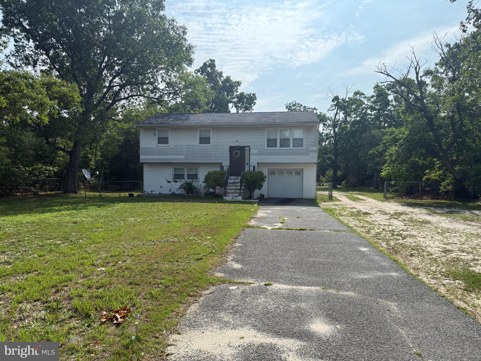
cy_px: 180
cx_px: 240
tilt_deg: +0.1
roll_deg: -0.5
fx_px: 333
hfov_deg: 71.6
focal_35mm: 24
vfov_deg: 56.8
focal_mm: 6.76
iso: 100
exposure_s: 1/4673
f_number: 1.78
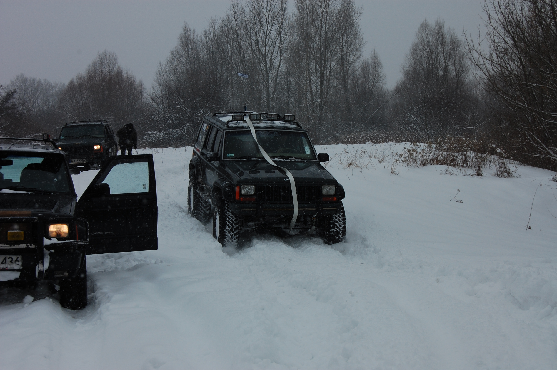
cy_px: 185
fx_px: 1043
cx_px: 278
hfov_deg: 29.9
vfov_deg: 20.1
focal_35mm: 68
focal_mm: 45
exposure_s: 1/400
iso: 200
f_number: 10
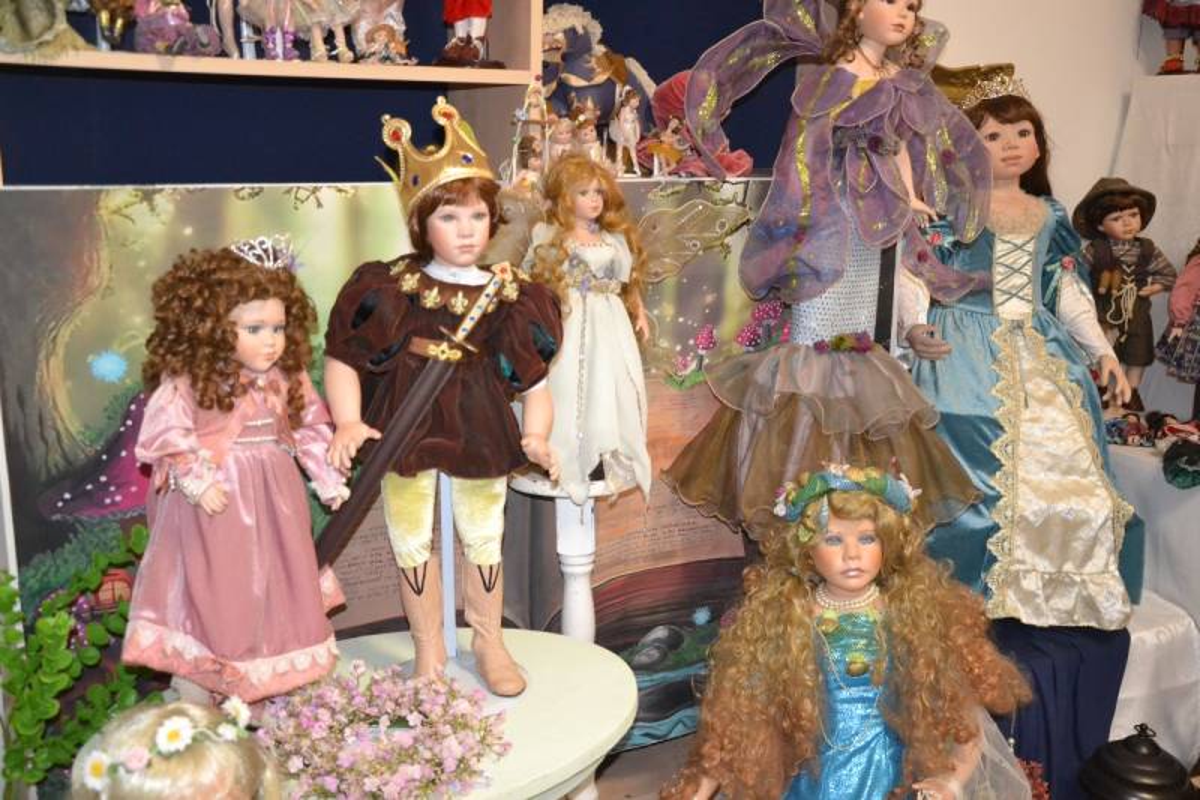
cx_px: 600
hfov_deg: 51.3
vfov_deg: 35.5
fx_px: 1250
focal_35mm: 38
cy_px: 400
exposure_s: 1/60
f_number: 4
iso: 2800
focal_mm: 25
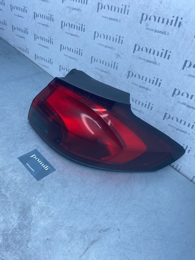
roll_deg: -22.6
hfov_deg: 51.4
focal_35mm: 27
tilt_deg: -42.0
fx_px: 203
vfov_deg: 65.3
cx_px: 99
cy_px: 134
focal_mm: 4.25
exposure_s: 1/706
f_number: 1.8
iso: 32
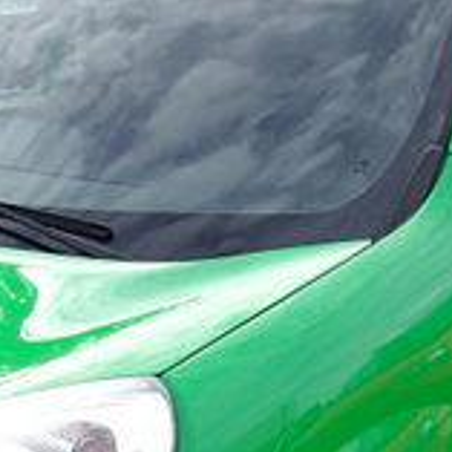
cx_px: 98
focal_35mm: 107
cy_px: 446
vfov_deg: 16.0
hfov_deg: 16.2
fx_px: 1581
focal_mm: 4.5
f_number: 2.8
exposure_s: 1/640
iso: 100
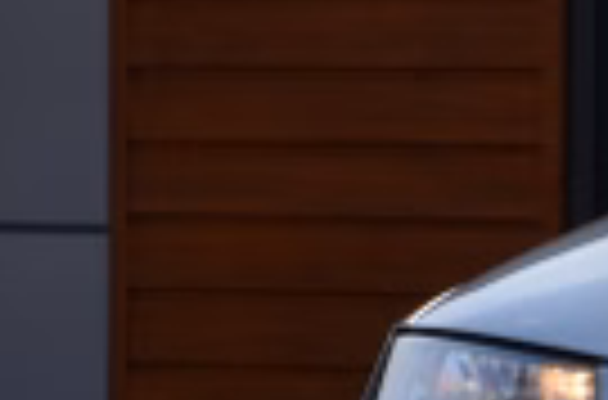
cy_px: 539
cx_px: 1495
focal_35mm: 400
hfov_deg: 5.0
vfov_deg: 3.4
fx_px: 6731
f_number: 11
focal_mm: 45
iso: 100
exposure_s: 1/125
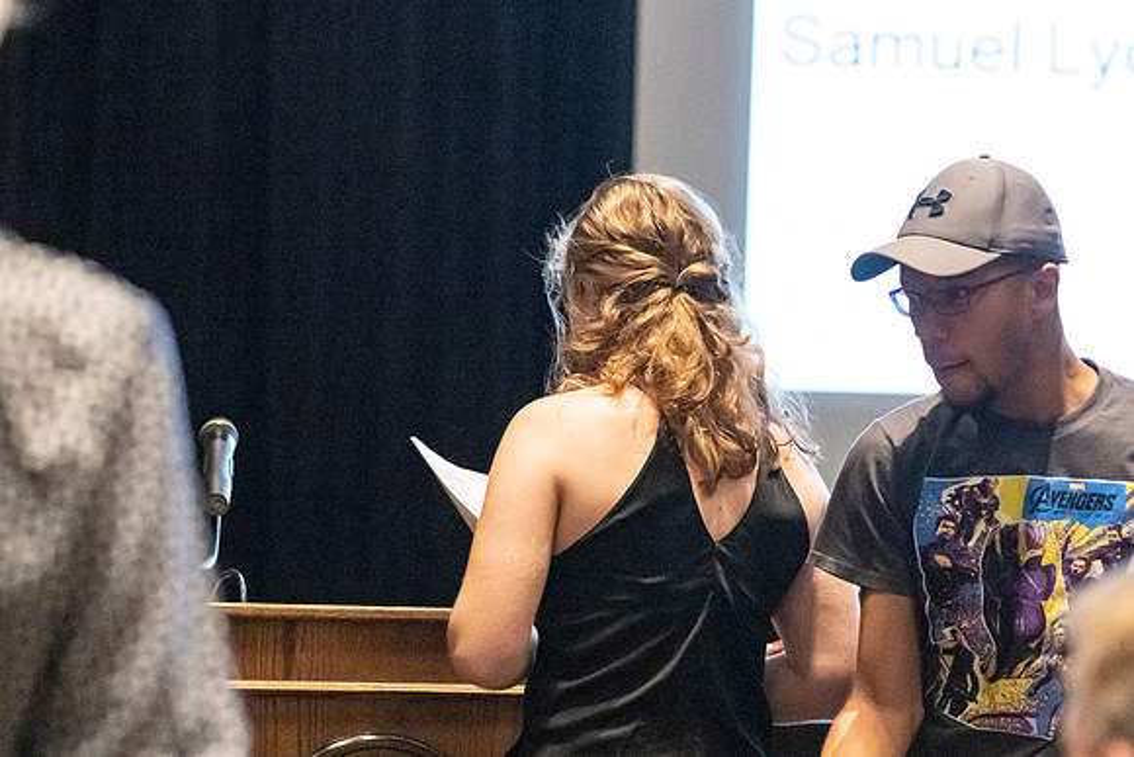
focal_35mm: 161
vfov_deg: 8.5
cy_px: 335
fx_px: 5065
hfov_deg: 12.8
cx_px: 602
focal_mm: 105
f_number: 4
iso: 10000
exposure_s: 1/200
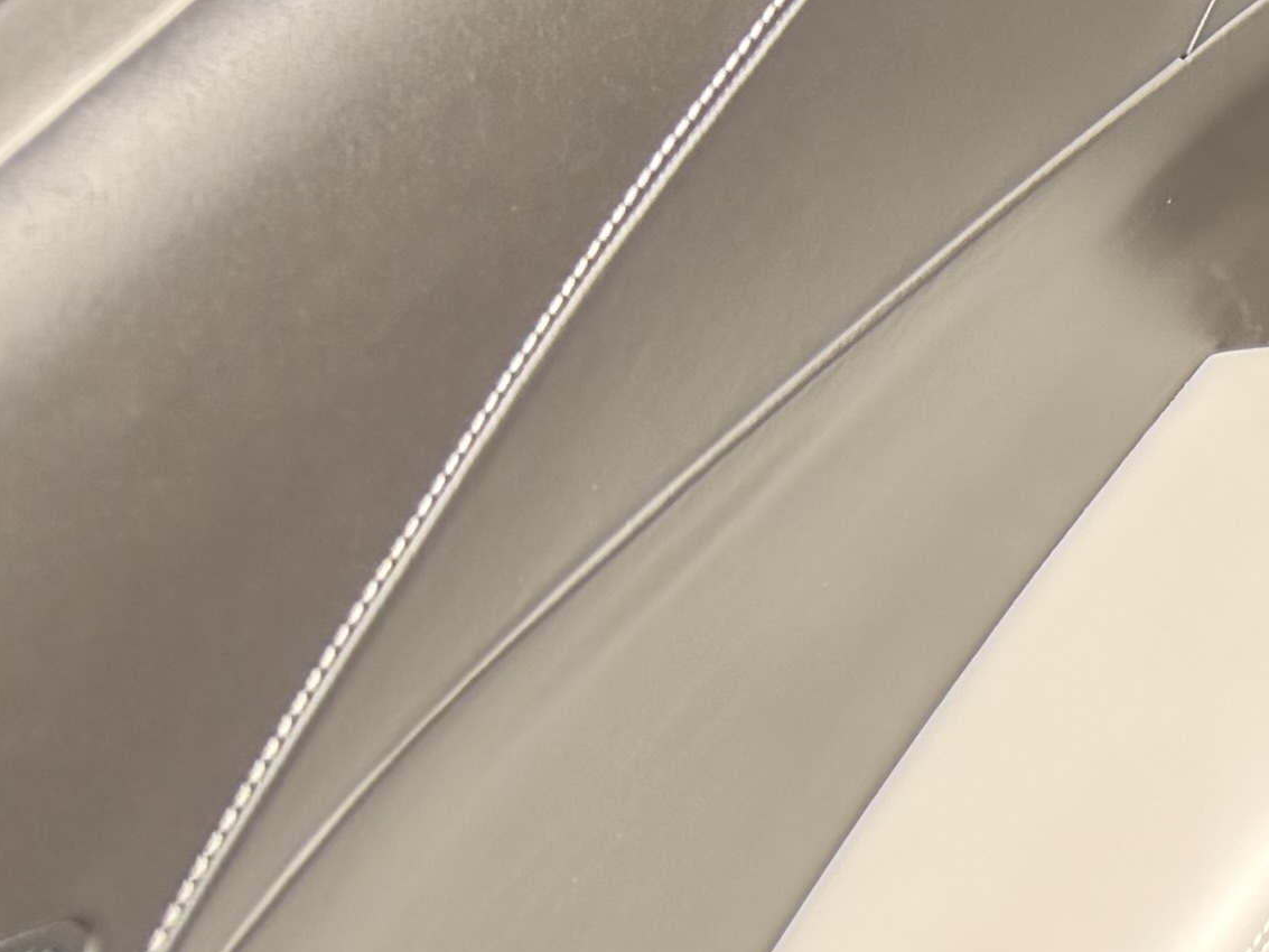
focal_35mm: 121
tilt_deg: -43.2
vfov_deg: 12.2
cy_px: 382
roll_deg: -3.4
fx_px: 4436
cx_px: 2980
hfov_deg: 12.8
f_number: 1.78
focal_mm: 6.76
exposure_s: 1/504
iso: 100
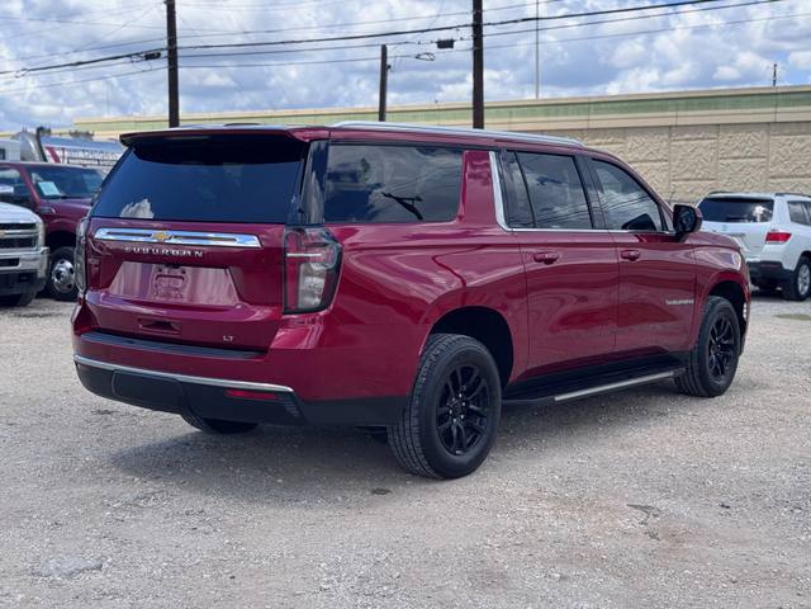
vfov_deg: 30.3
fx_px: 1125
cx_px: 406
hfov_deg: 39.7
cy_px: 304
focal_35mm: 48
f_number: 1.78
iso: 64
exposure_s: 1/2331
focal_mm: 6.76
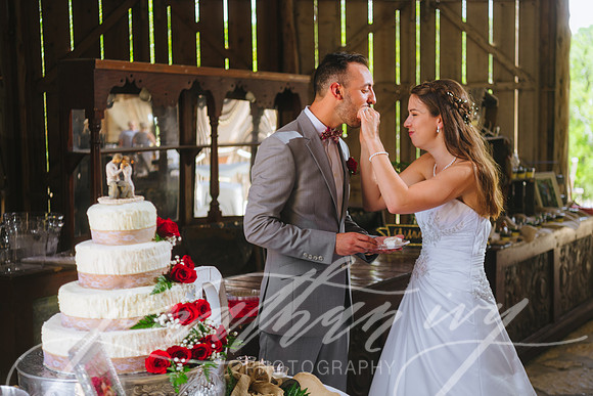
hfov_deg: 38.2
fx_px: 857
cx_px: 296
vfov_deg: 26.0
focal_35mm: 52
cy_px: 198
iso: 160
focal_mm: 52
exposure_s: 1/160
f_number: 2.8
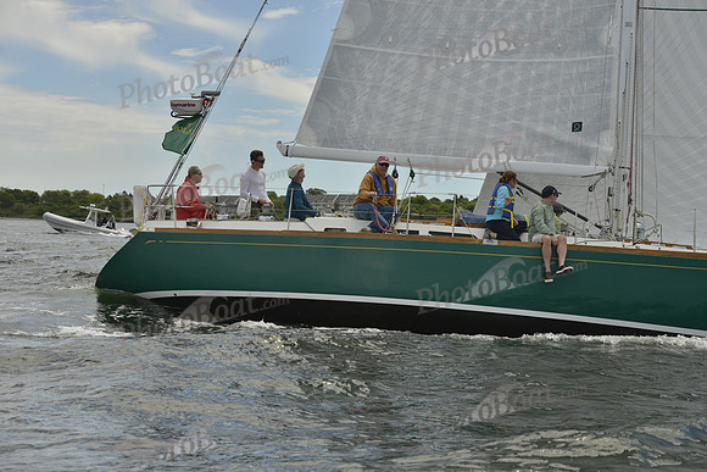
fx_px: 1375
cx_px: 354
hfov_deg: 28.8
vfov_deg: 19.5
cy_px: 236
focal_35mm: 70
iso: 280
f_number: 8
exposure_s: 1/1600
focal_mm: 70
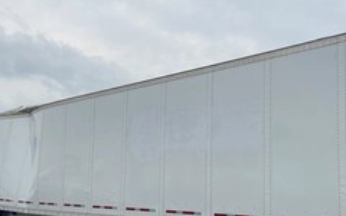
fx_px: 434
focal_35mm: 46
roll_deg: -1.4
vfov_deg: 27.8
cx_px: 196
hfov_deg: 43.4
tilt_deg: +7.5
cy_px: 148
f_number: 1.8
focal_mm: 4.25
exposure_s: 1/3040
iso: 32
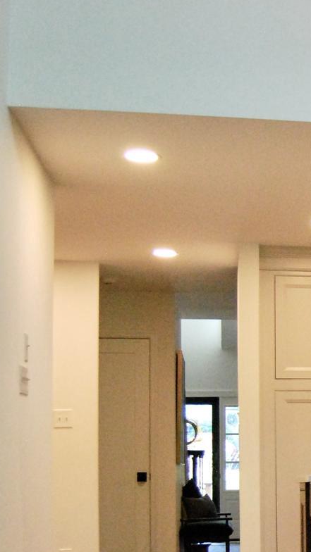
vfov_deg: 28.1
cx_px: 530
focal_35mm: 74
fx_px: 1085
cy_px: 432
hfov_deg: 14.6
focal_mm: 18
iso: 1600
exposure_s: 1/320
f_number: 3.5
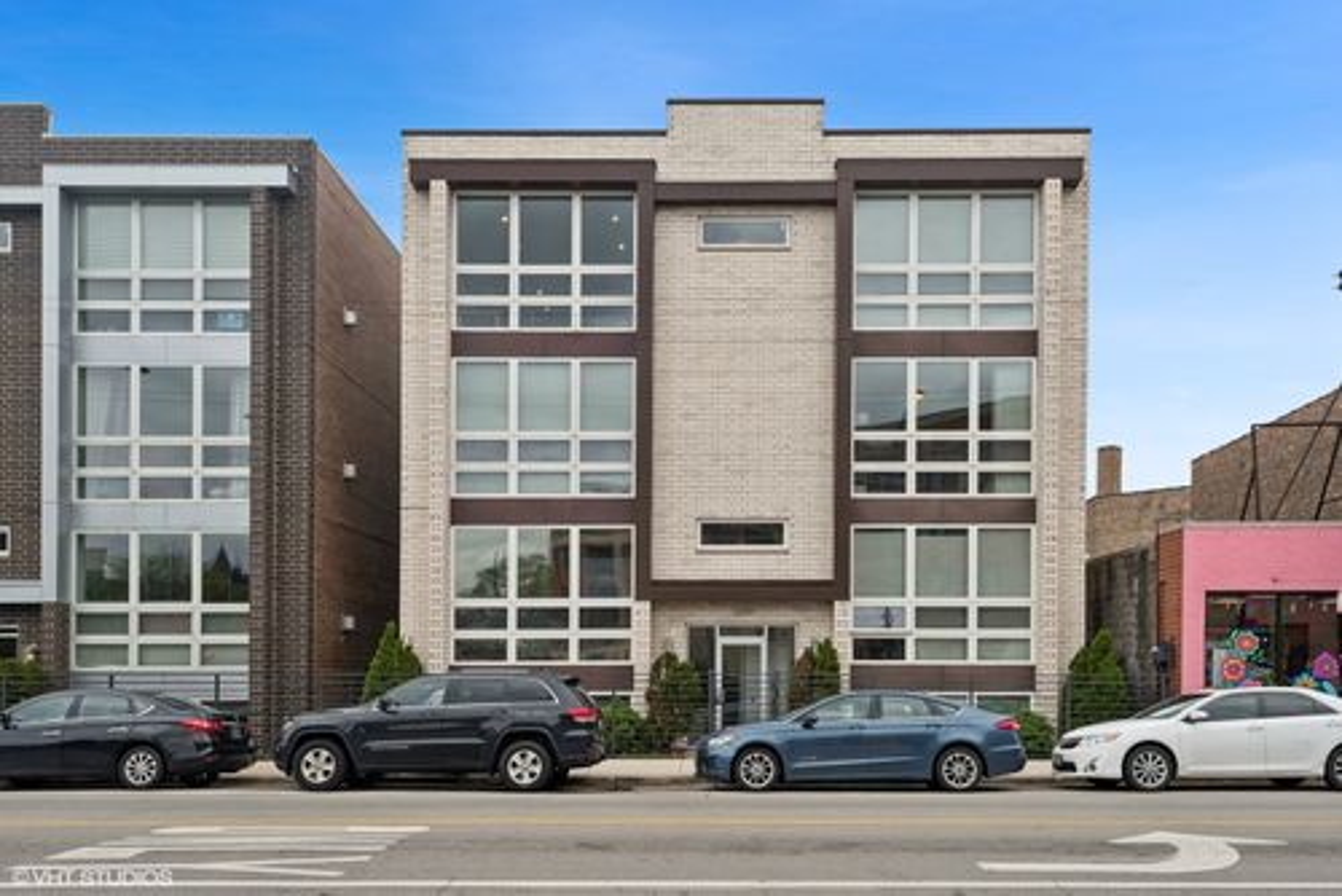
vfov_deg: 49.6
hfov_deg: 69.4
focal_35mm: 26
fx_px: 970
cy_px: 448
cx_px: 671
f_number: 8
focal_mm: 26
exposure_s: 1/800
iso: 320
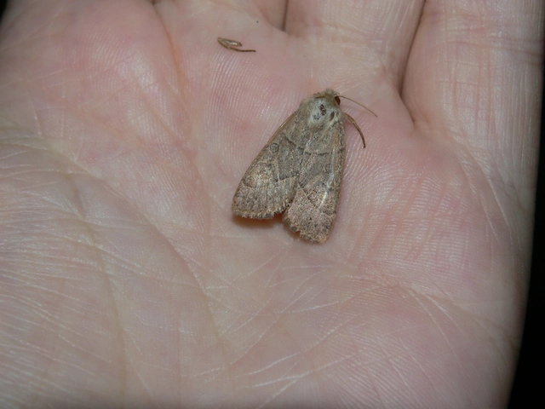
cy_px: 204
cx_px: 272
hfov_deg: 23.8
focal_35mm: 82
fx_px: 1291
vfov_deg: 18.0
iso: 100
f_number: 4
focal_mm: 13.6
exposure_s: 1/60
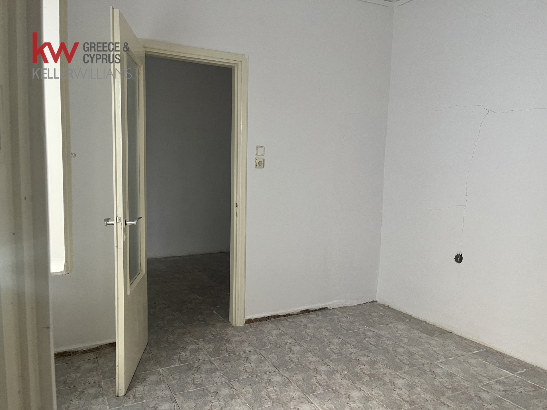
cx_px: 274
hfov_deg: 67.3
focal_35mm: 26
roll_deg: -0.8
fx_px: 411
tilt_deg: -5.8
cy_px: 205
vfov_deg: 53.1
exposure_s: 1/71
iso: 125
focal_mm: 5.1
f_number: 1.6
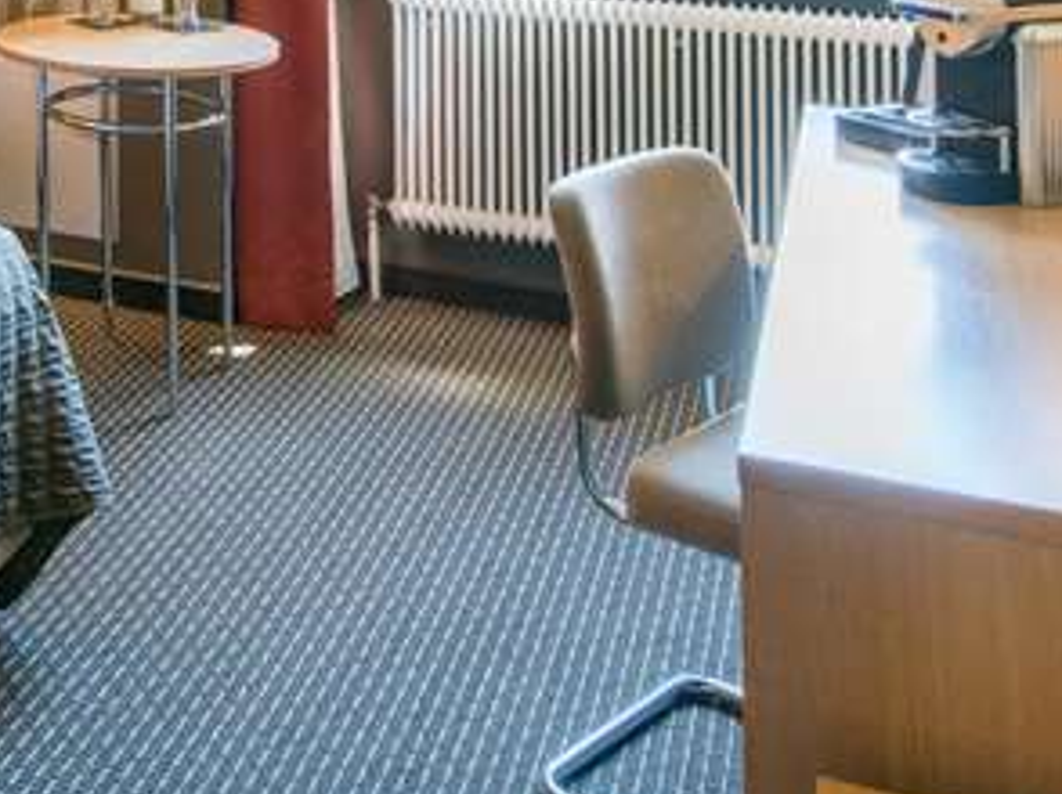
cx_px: -22
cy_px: 110
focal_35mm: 57
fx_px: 1747
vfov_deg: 25.0
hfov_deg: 31.1
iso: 400
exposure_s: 1/6
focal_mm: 17
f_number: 16
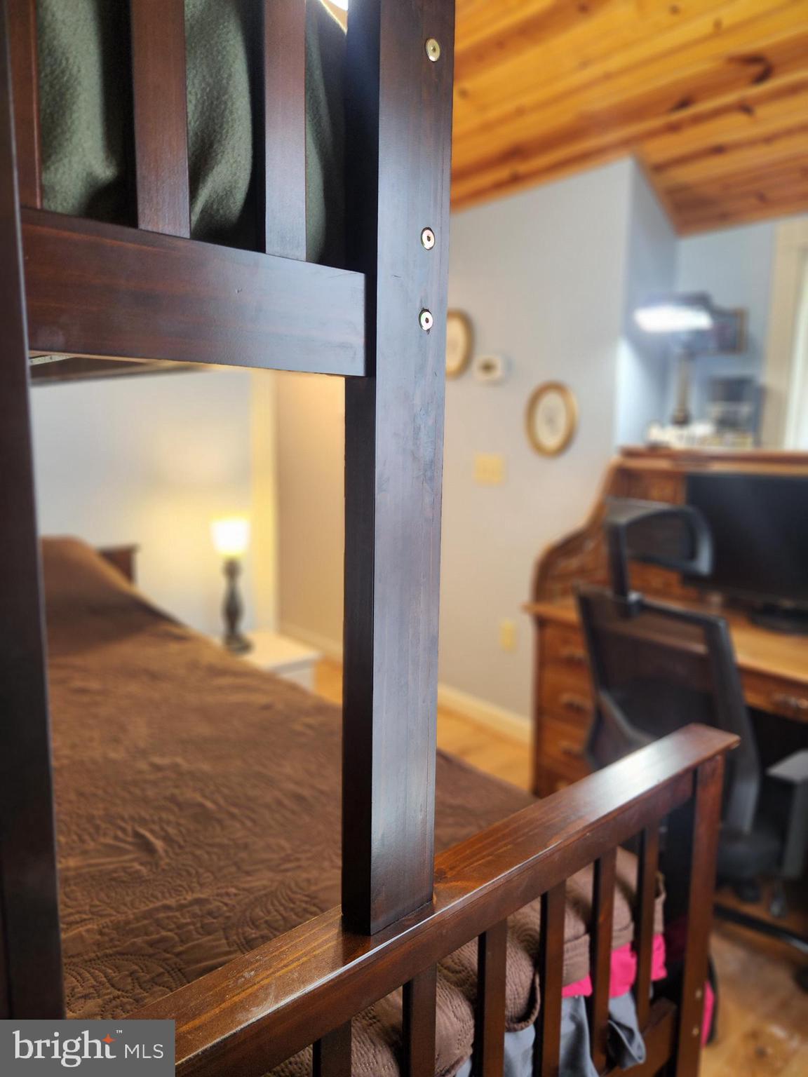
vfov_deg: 73.9
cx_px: 404
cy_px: 538
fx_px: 716
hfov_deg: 58.9
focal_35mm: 23
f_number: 1.8
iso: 160
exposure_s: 1/60
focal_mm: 5.4
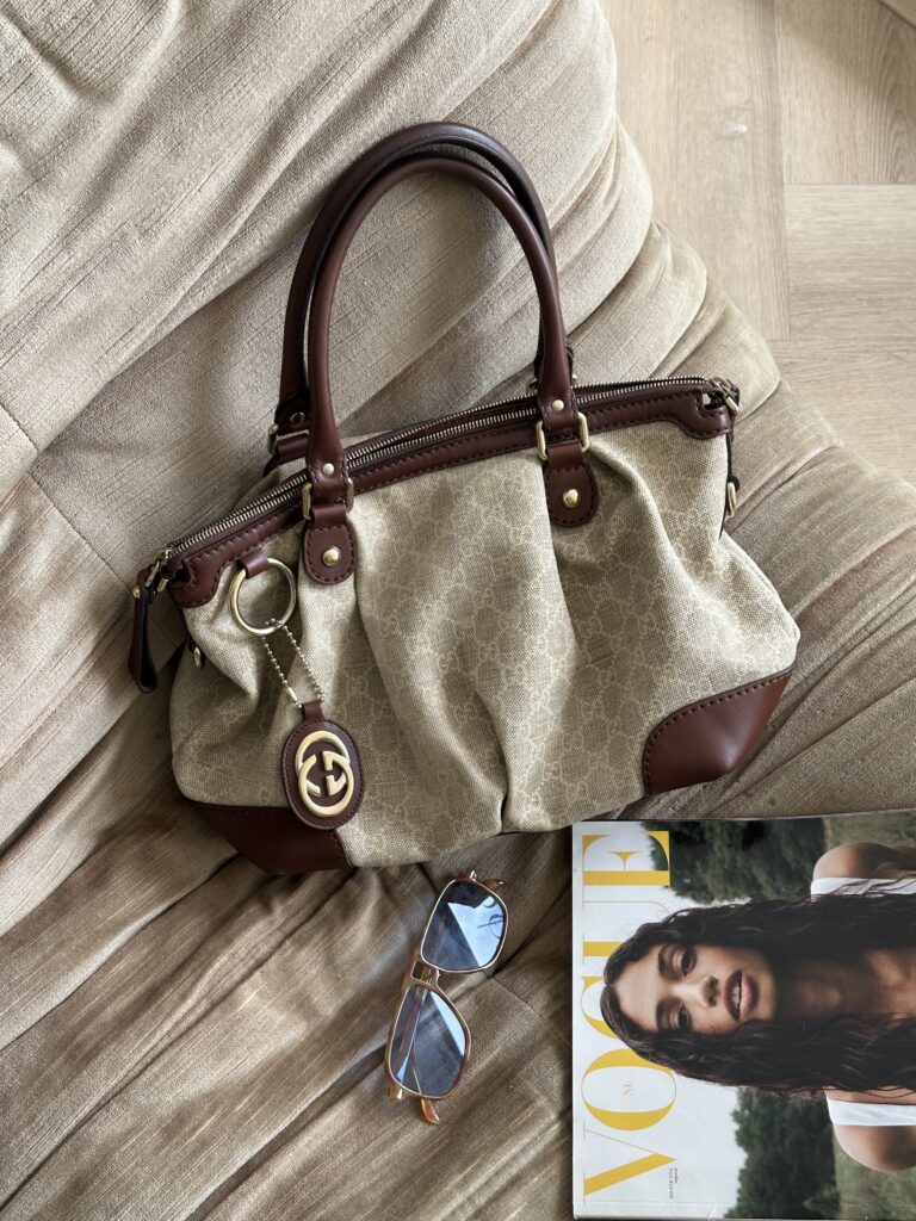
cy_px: 610
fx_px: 1694
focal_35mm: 48
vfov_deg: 39.7
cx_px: 458
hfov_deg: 30.3
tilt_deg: -69.7
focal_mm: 6.86
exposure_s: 1/121
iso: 64
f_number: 1.78
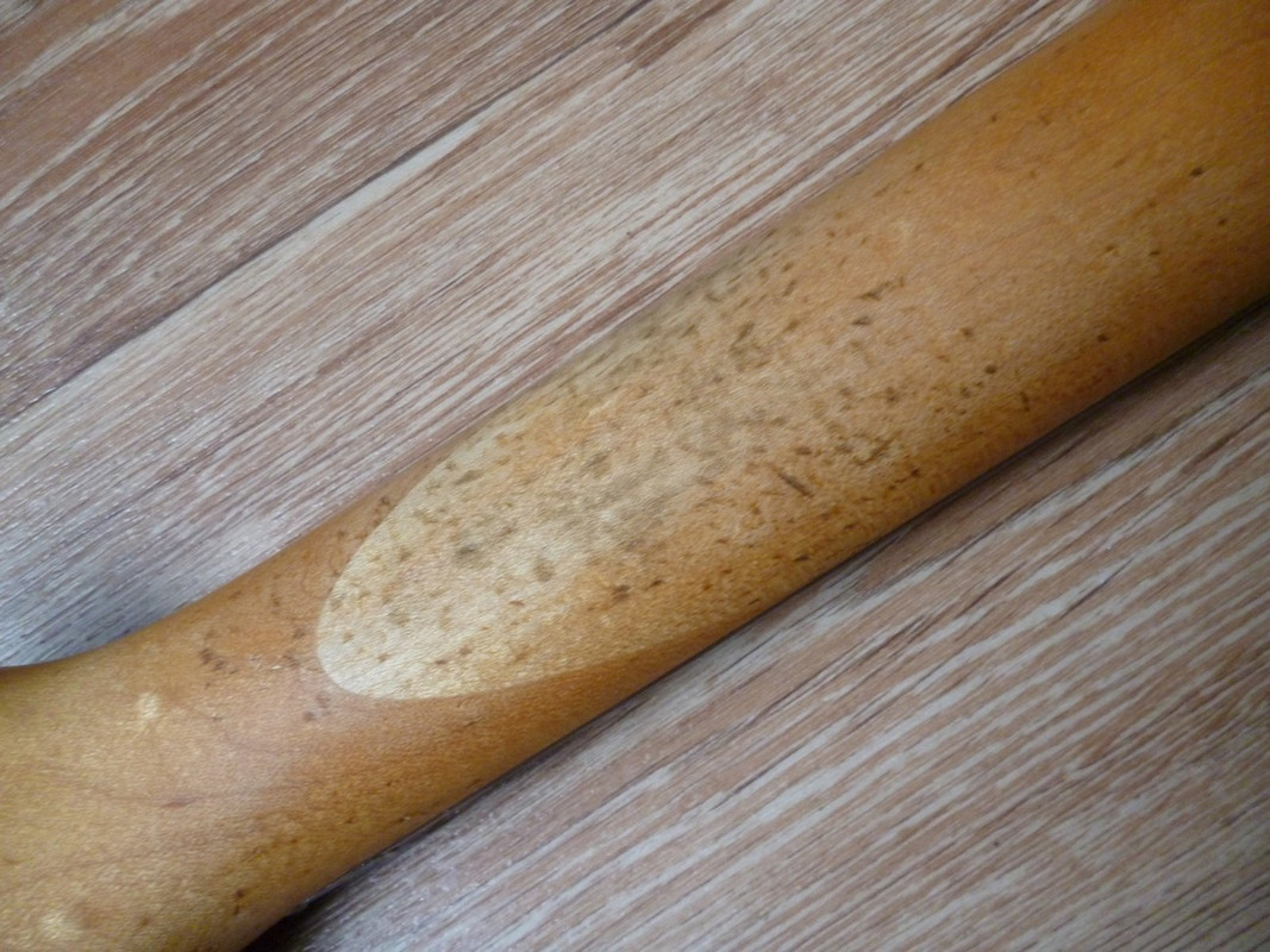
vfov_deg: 49.7
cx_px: 635
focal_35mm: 28
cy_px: 476
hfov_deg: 63.4
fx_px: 1027
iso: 400
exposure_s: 1/10
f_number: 3.1
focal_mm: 5
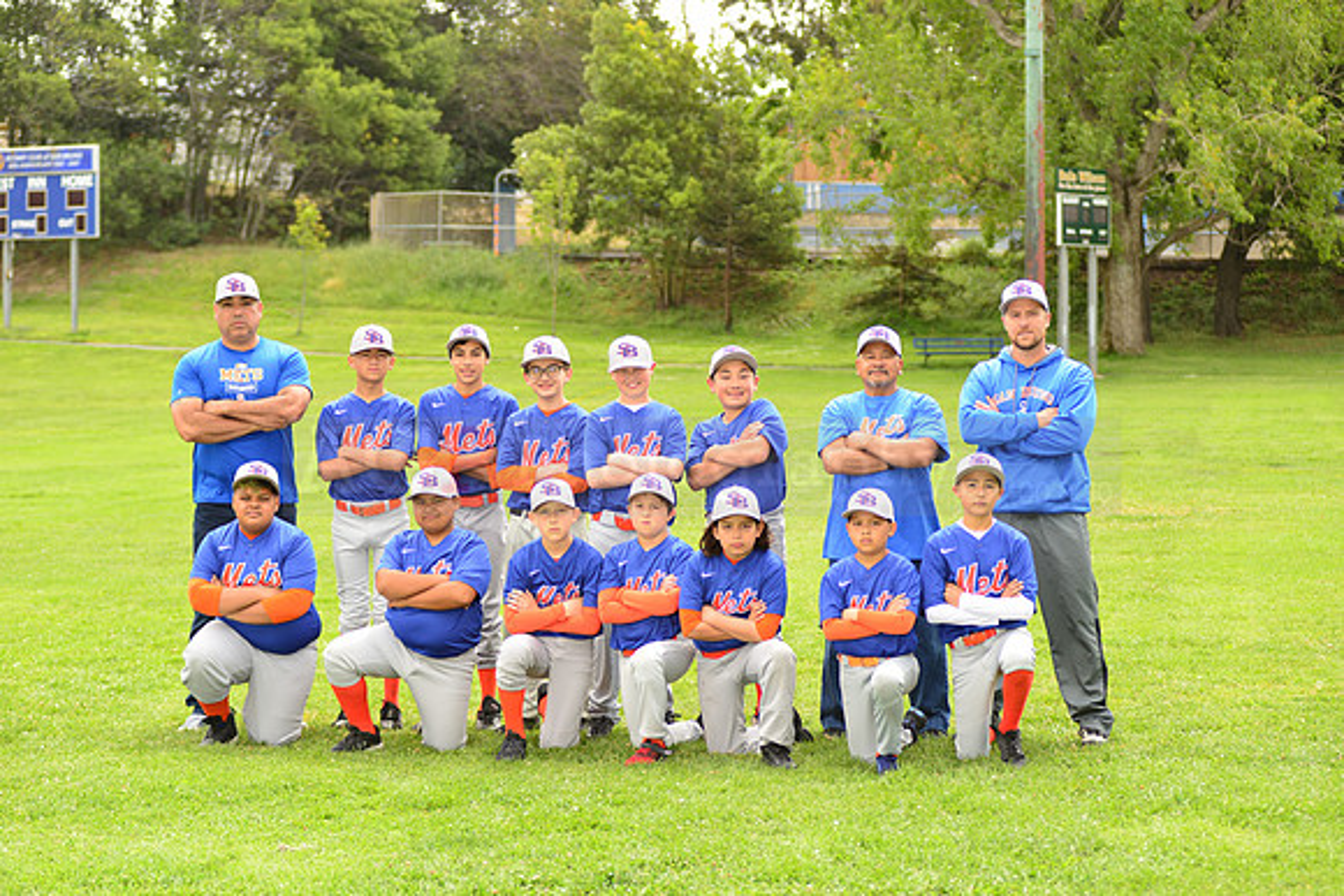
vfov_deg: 17.1
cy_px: 448
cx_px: 672
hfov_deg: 25.4
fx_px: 2987
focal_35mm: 80
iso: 125
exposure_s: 1/250
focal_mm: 80
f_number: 5
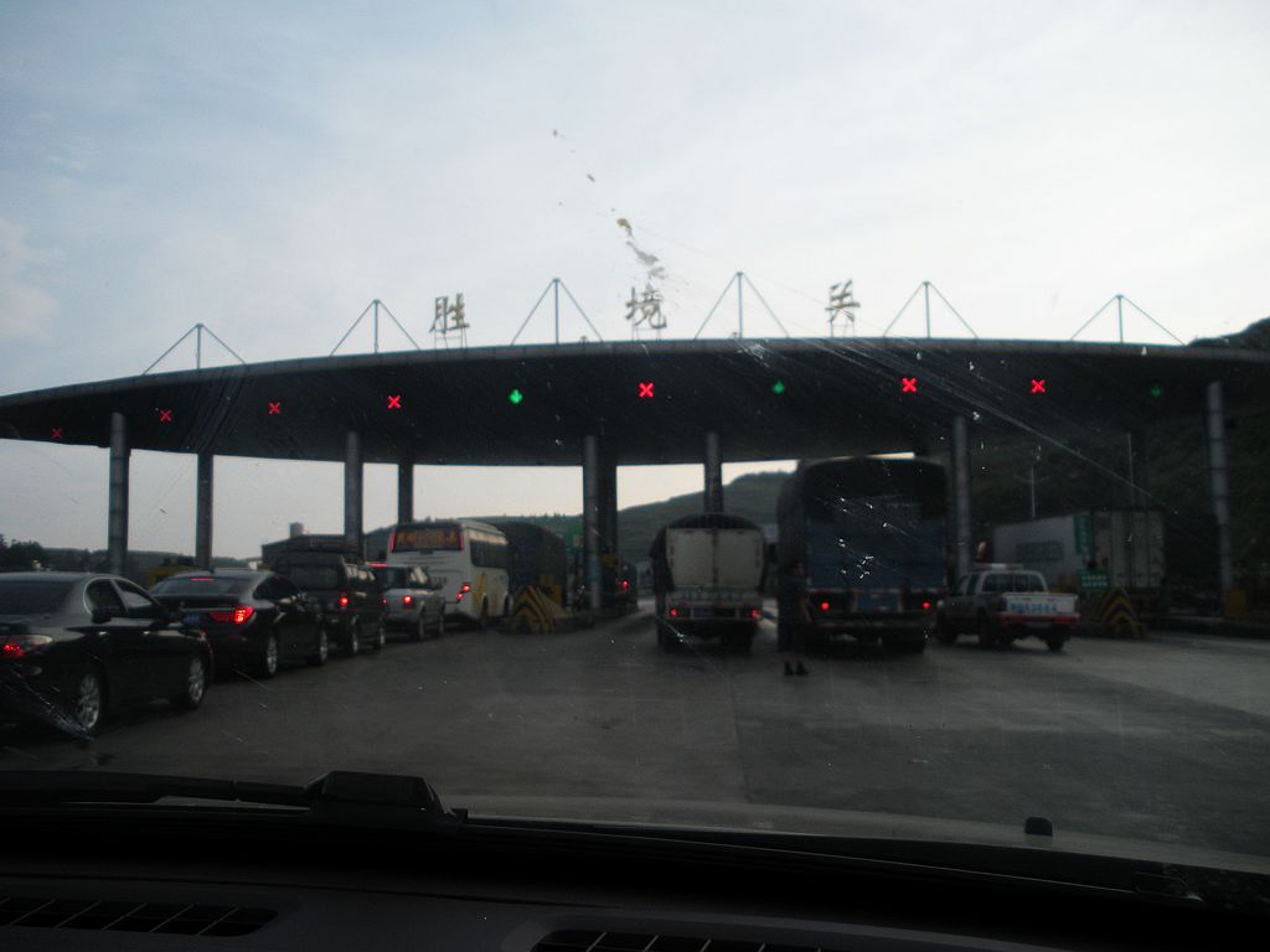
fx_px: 1321
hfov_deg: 51.4
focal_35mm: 36
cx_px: 635
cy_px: 476
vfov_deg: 39.7
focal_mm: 6.3
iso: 64
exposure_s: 1/329
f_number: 3.5
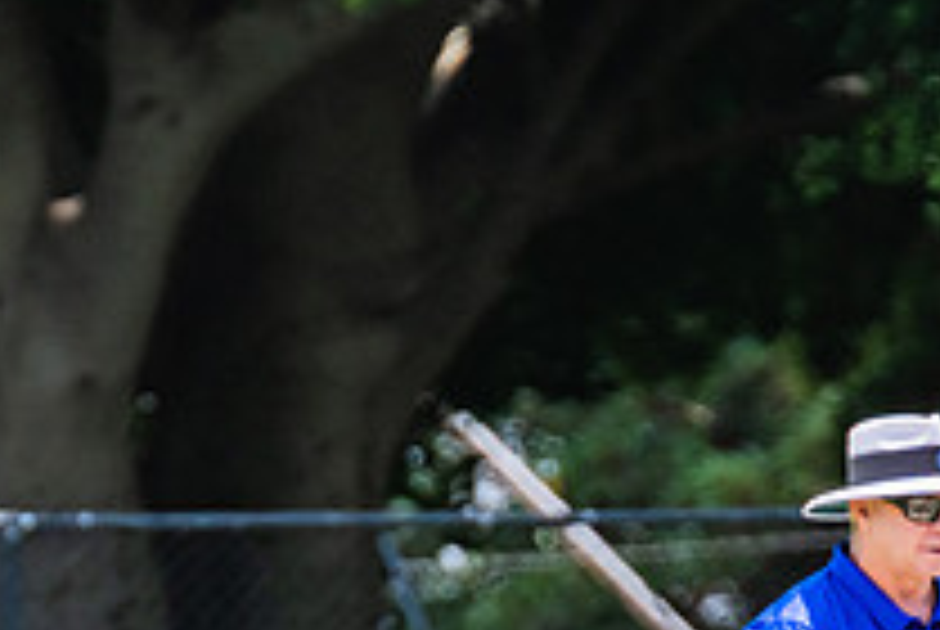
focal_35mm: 1977
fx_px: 51694
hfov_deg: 1.0
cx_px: 766
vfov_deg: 0.7
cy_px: 881
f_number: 10
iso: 800
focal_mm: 600
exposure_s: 1/1000
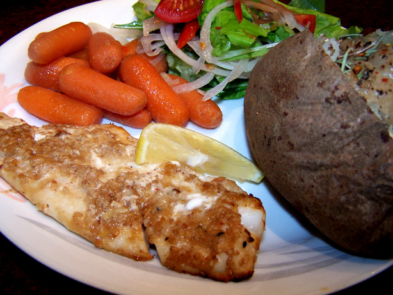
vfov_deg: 37.7
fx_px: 432
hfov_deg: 49.0
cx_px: 196
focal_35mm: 38
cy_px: 148
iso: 140
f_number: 2.8
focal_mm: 6.3
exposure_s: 1/60
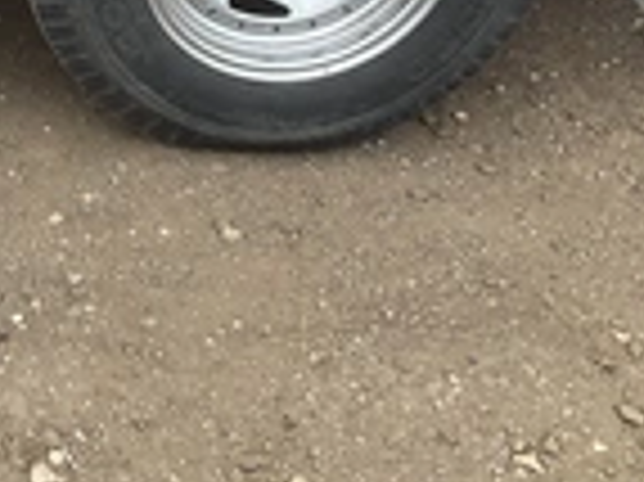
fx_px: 1506
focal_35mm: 81
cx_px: -54
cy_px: -149
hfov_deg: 22.8
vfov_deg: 17.1
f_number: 1.8
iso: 25
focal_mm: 3
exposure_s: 1/279
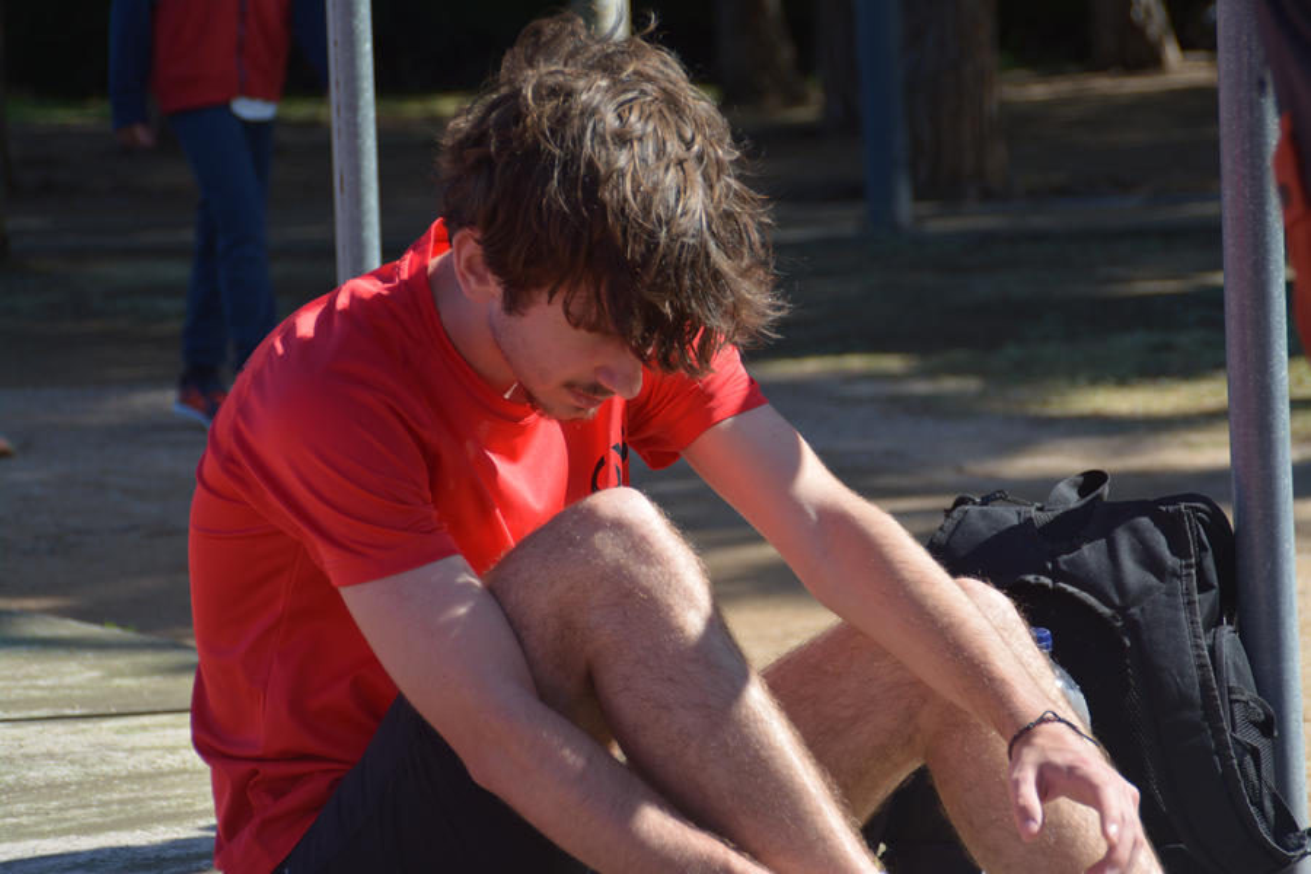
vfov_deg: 8.7
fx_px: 5735
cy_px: 437
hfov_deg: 13.0
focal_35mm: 158
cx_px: 656
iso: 200
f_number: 6.3
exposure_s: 1/640
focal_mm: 105
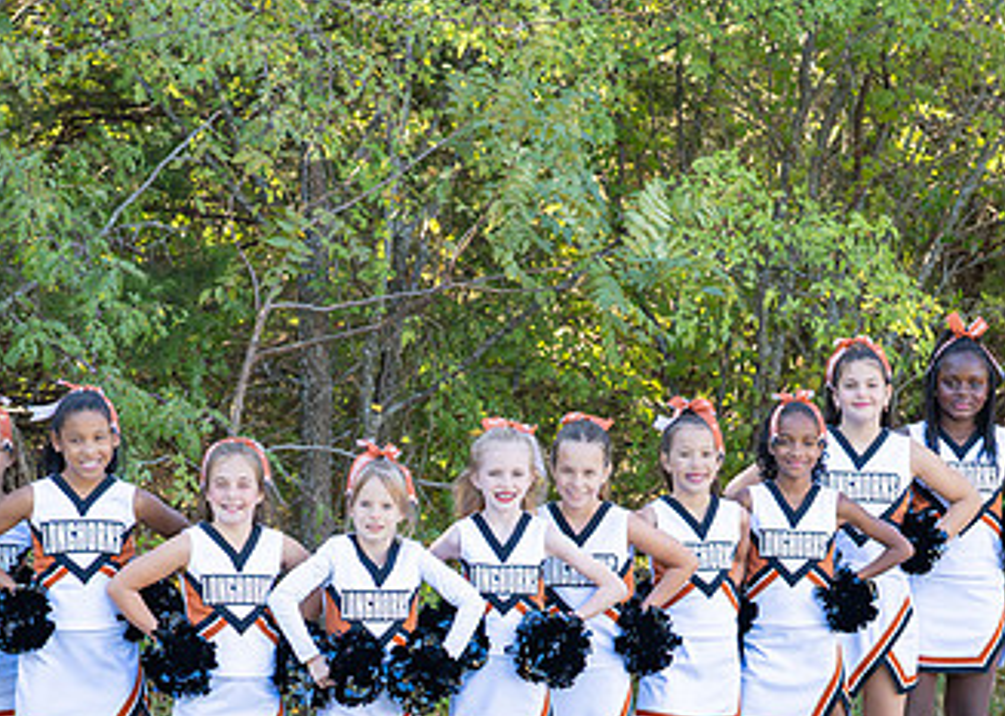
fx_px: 3508
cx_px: 291
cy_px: 672
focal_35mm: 123
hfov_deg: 16.2
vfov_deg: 11.6
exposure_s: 1/640
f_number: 4
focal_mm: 50
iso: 800
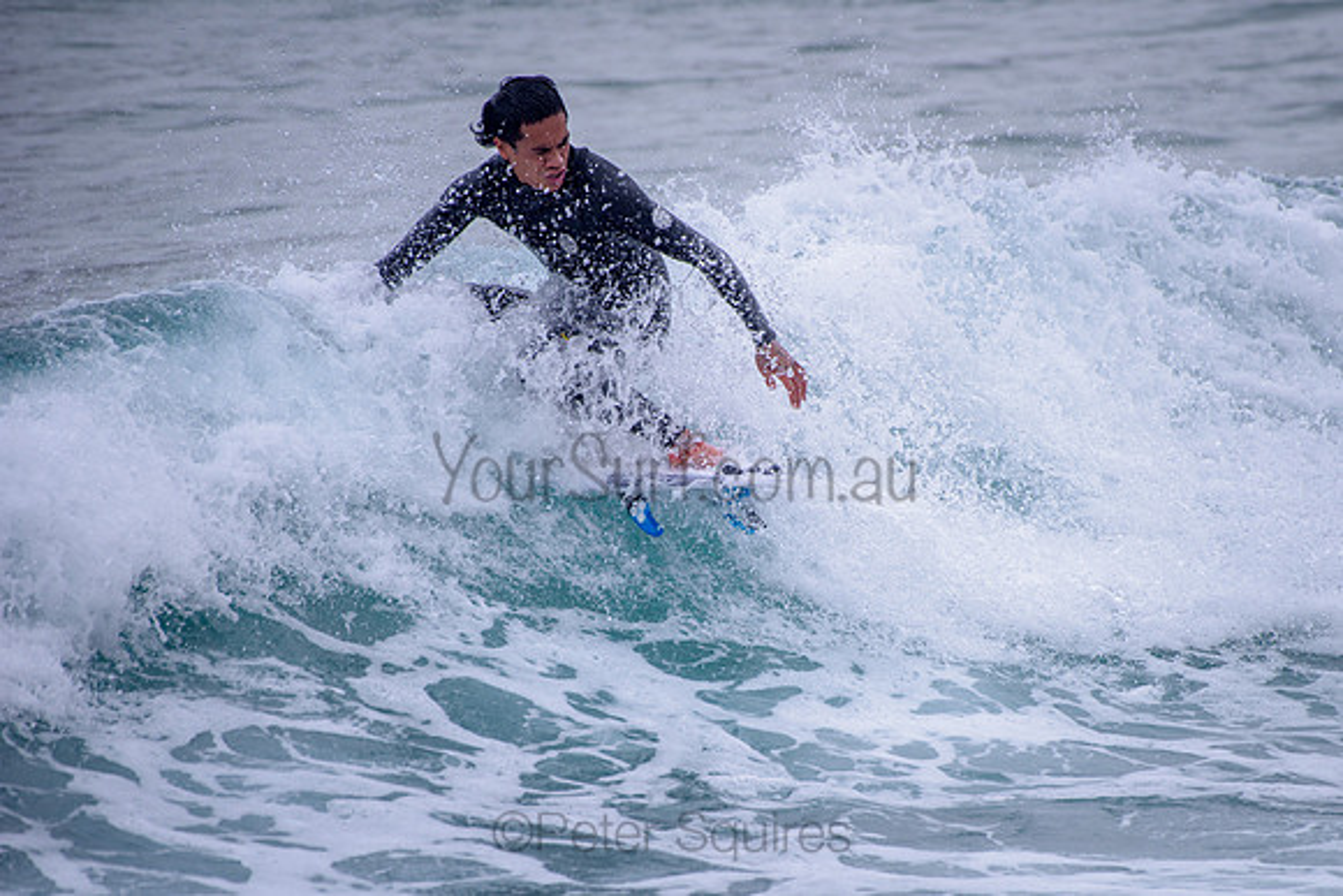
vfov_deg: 2.2
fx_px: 22874
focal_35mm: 613
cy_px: 549
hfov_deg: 3.4
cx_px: 823
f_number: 5.6
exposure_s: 1/2000
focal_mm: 500
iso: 250
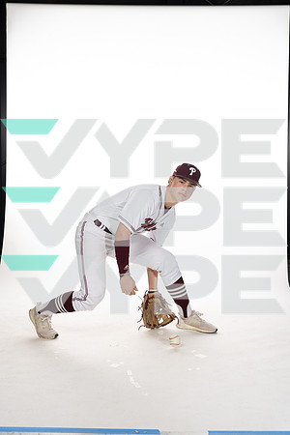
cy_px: 218
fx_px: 592
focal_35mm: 49
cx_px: 145
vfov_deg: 40.3
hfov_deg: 27.5
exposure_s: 1/250
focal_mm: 49
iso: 400
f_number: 6.3
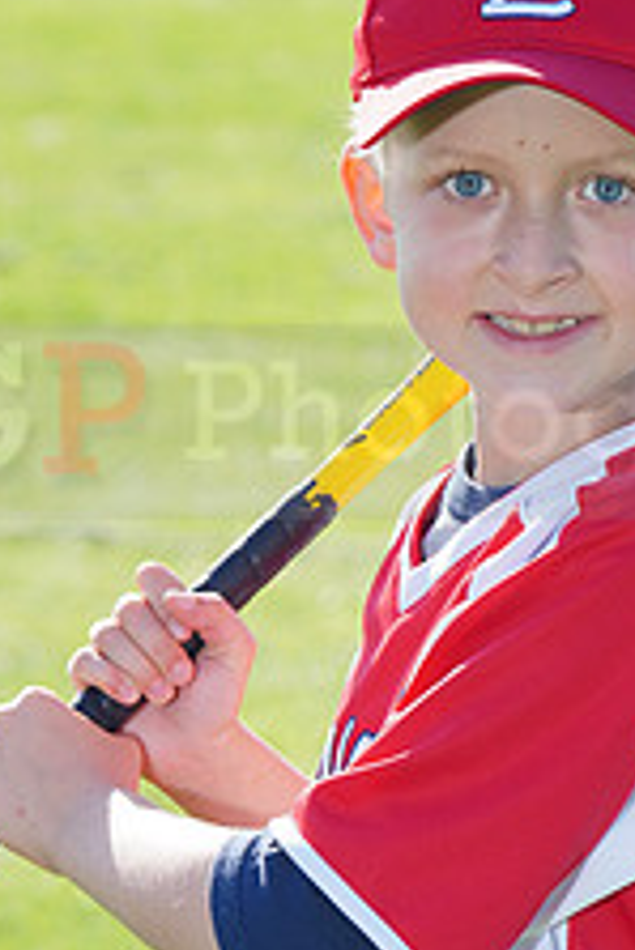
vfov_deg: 5.0
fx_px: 10857
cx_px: 492
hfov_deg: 3.3
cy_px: 383
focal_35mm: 411
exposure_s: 1/200
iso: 200
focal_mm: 158
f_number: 9
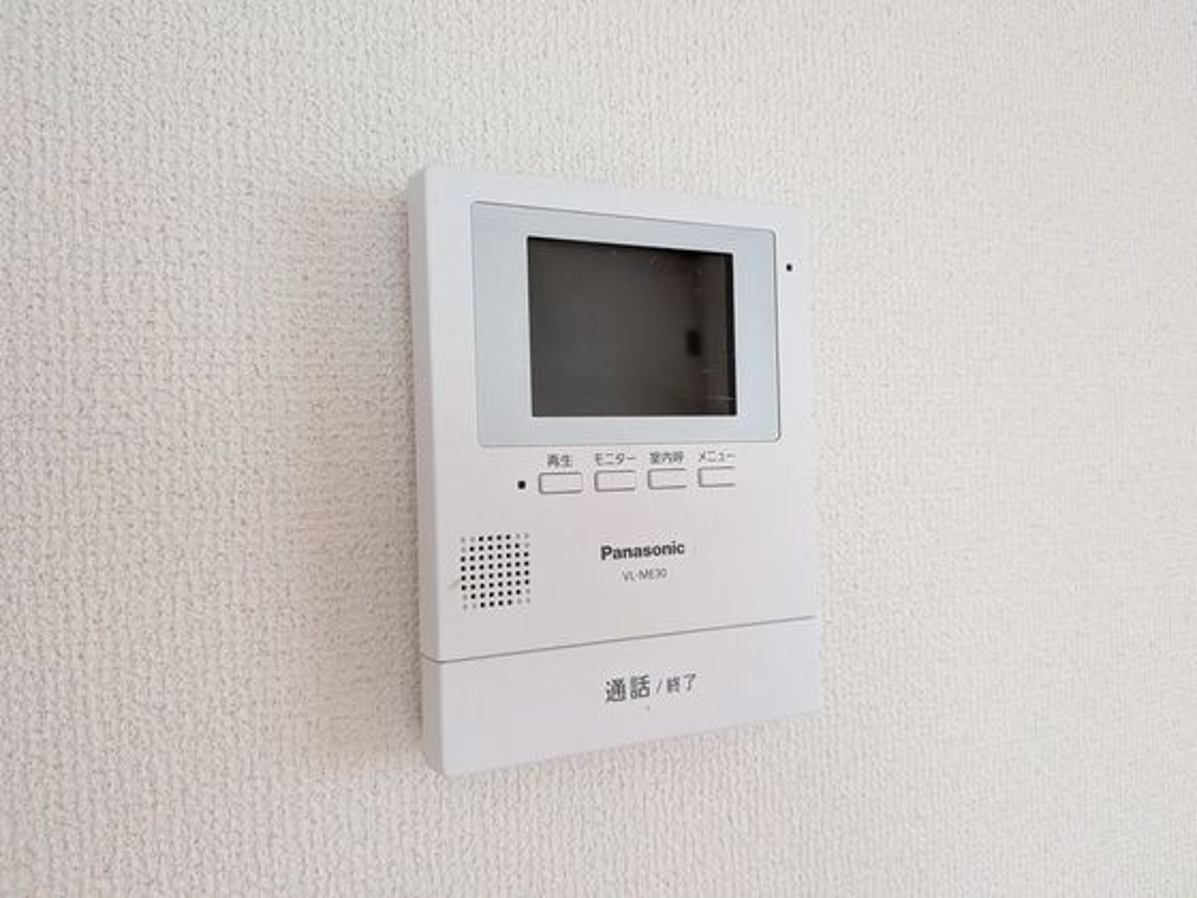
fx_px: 830
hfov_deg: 71.6
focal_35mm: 24
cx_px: 598
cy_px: 449
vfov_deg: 56.8
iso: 1326
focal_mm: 4.53
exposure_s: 1/40
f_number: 1.7
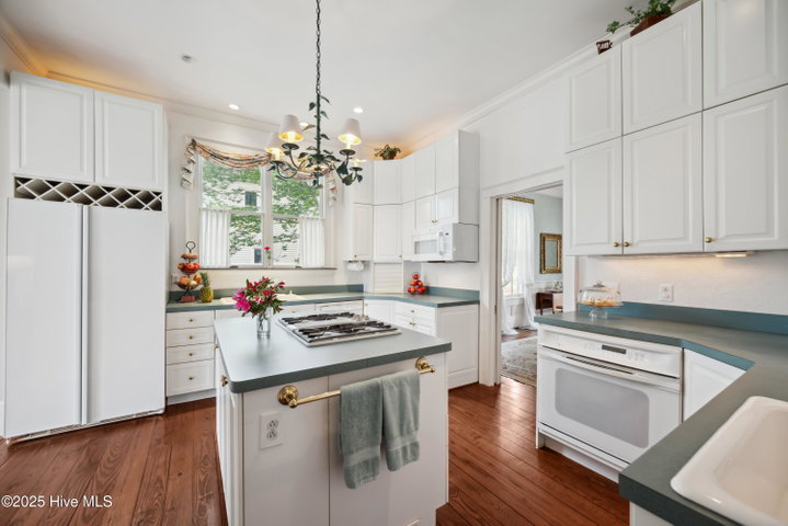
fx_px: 307
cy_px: 263
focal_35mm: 14
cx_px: 394
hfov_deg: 104.2
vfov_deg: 81.3
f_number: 5.6
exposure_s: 1/40
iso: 250
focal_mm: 14
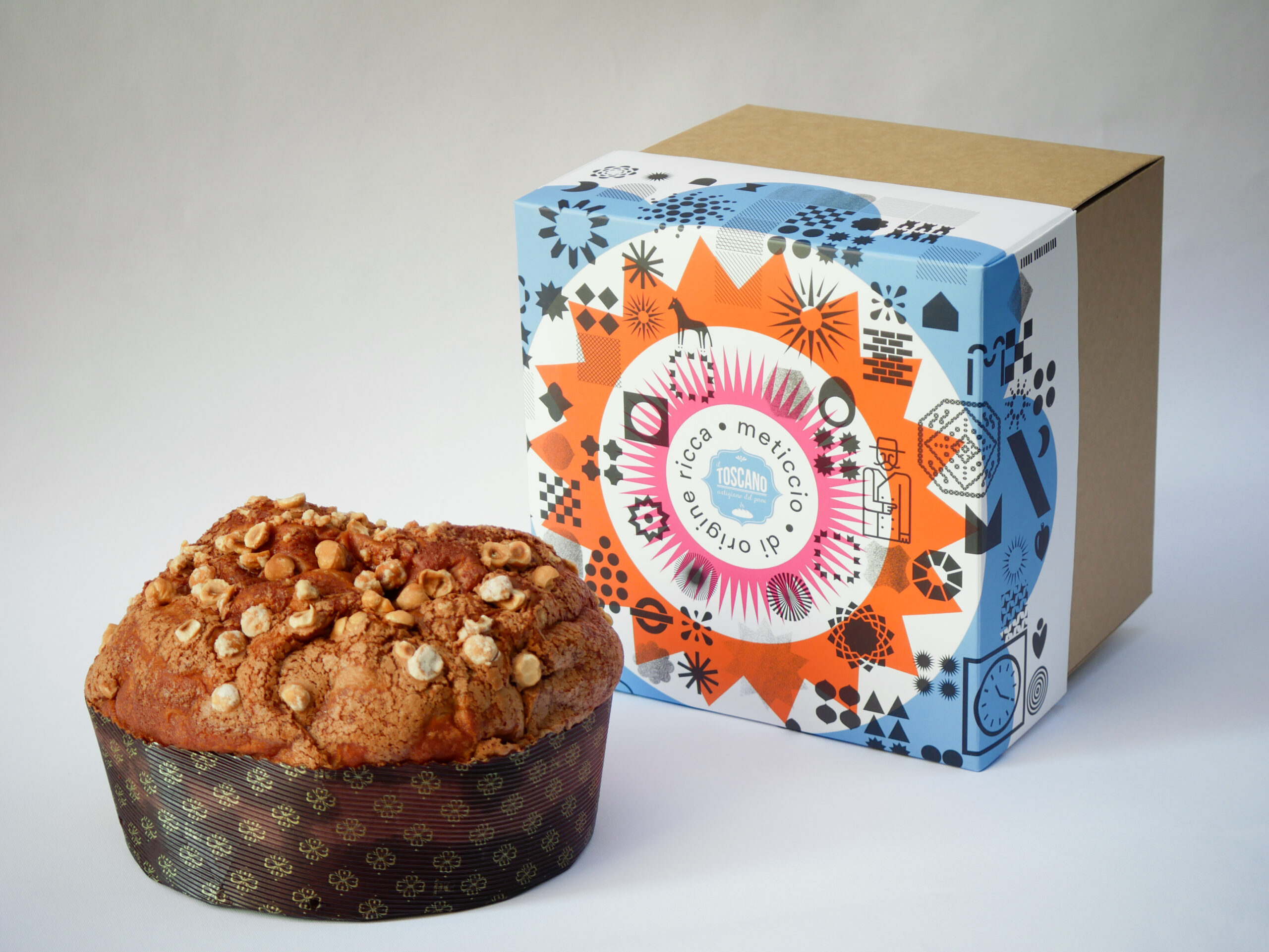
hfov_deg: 21.8
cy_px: 476
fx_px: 3301
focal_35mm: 90
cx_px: 634
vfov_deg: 16.4
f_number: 4
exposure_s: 1/125
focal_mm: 45
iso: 200
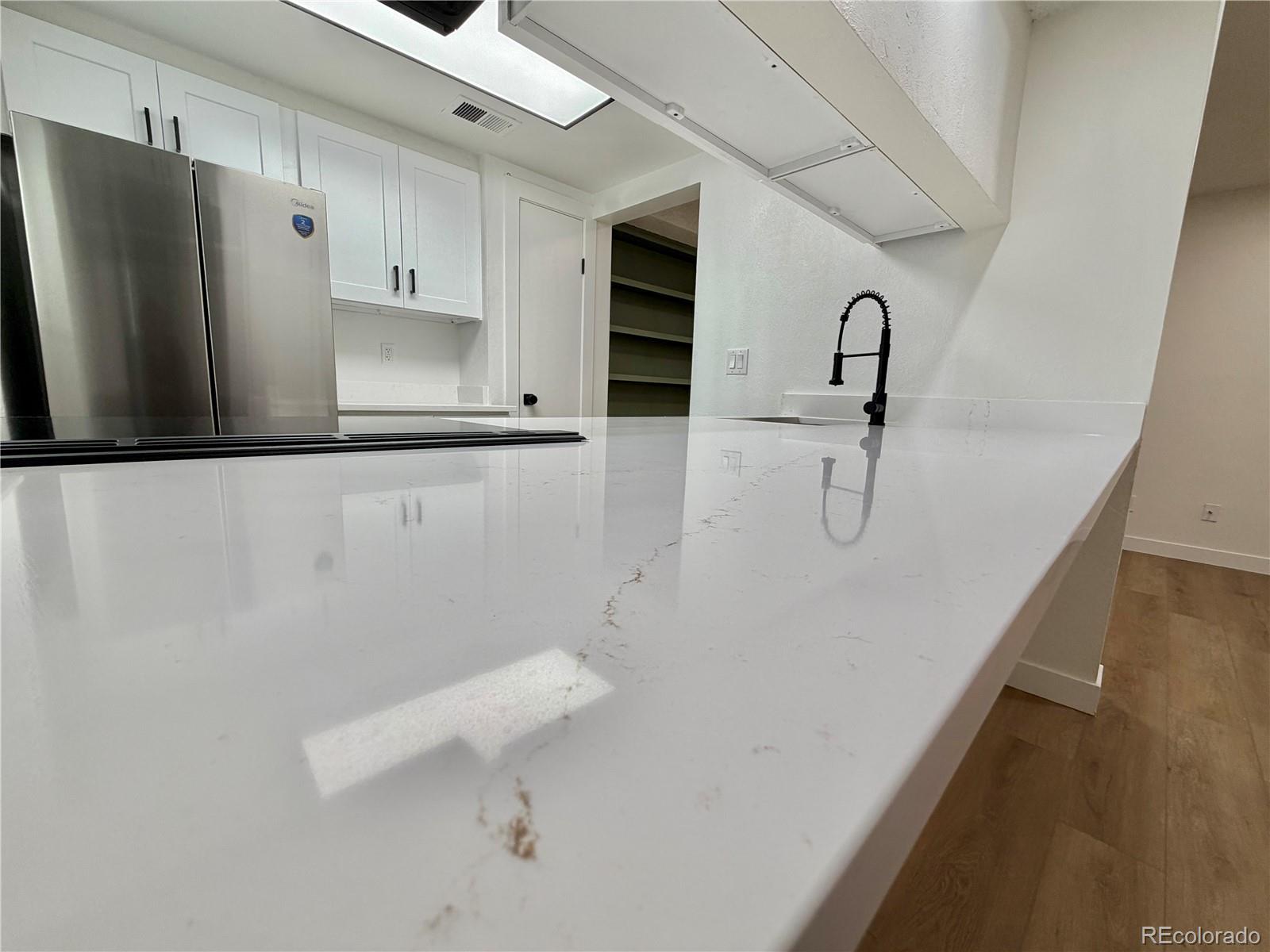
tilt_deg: -9.2
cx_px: 635
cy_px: 476
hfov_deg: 102.1
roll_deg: -1.9
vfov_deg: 85.7
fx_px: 514
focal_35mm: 14
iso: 100
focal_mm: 2.22
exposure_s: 1/120
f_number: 2.2
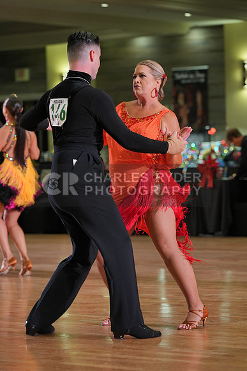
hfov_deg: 10.2
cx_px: 124
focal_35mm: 134
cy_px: 186
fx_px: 1378
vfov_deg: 15.3
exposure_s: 1/400
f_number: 4
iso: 1600
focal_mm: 134
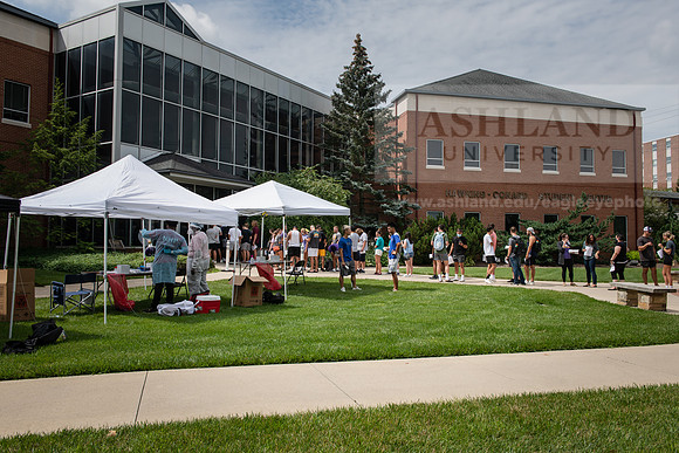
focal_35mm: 31
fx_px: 585
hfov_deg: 60.3
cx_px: 340
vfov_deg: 42.3
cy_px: 226
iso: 100
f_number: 7.1
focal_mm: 31
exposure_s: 1/400
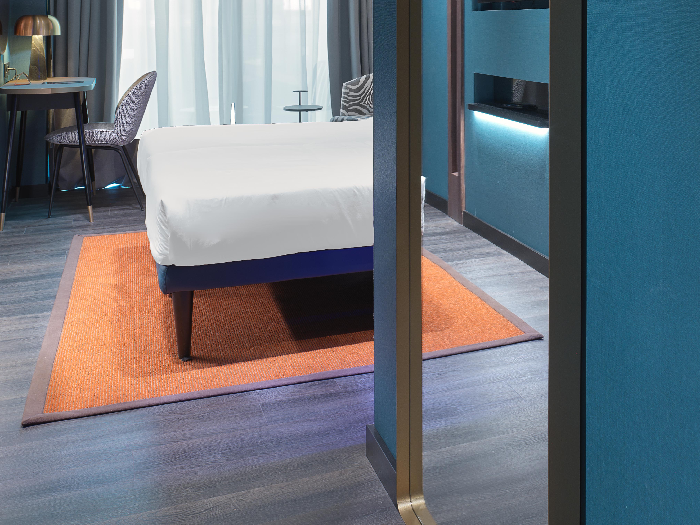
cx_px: 573
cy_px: 1
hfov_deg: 40.1
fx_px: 910
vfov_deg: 30.0
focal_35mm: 45
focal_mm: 28
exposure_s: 6
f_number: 13
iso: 100
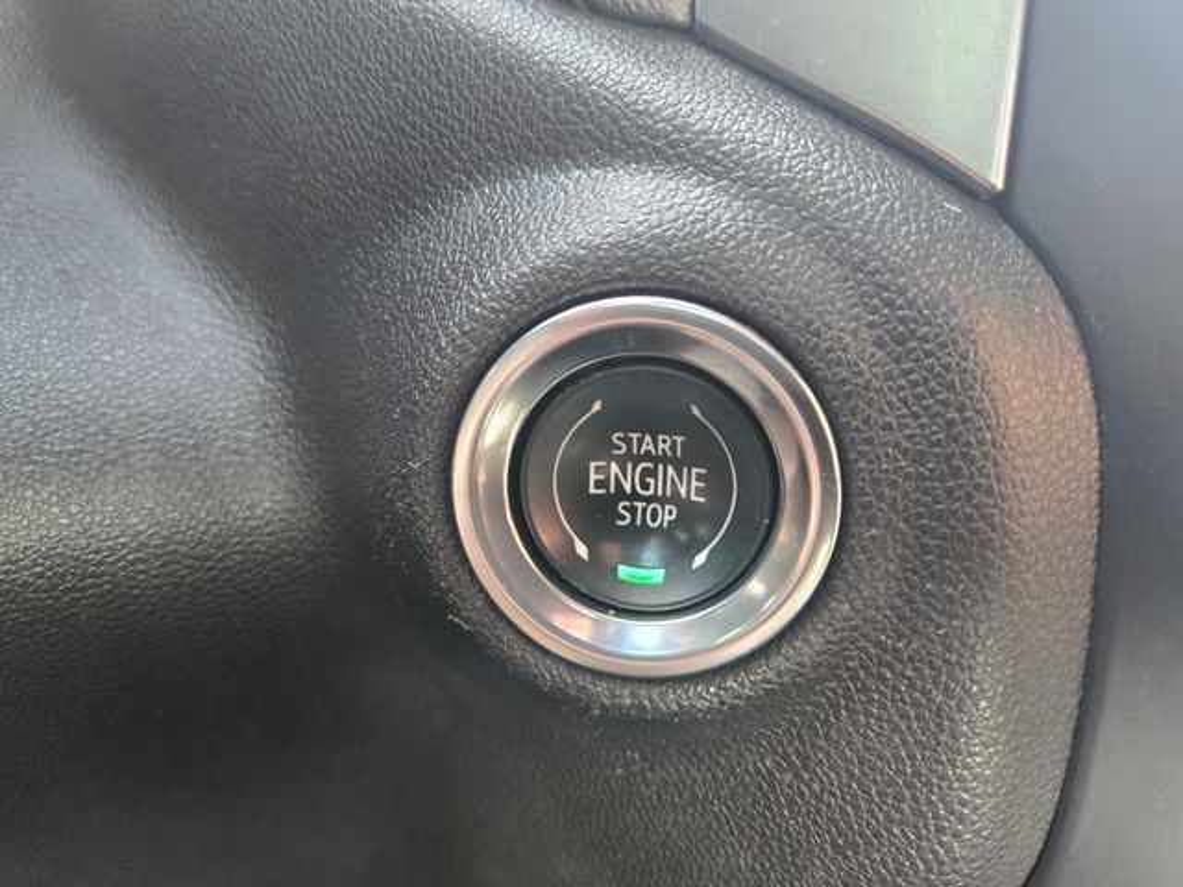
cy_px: 444
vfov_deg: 58.9
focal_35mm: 23
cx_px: 592
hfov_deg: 73.9
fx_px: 786
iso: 400
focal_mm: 5.4
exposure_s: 1/120
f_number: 1.8
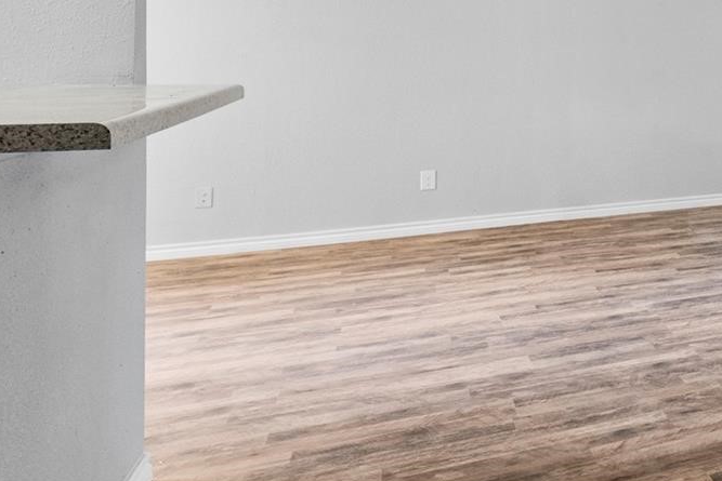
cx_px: 1043
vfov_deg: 30.0
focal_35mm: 43
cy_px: 55
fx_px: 863
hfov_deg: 30.0
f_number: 8
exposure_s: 1/25
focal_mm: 14
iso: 800
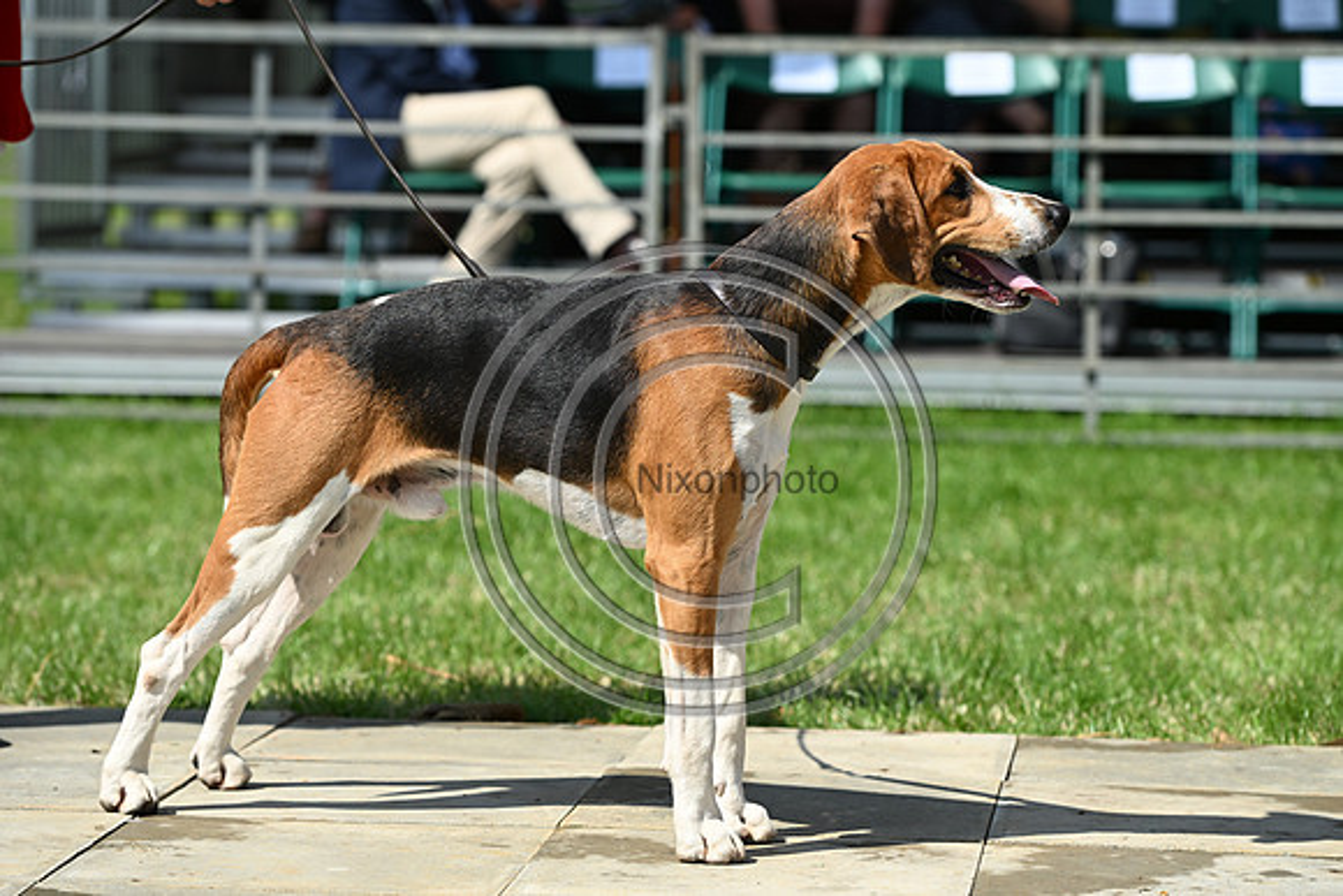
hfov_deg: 15.8
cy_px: 448
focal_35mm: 130
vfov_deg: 10.6
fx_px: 4851
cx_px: 672
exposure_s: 1/1250
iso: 180
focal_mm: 130
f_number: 4.5
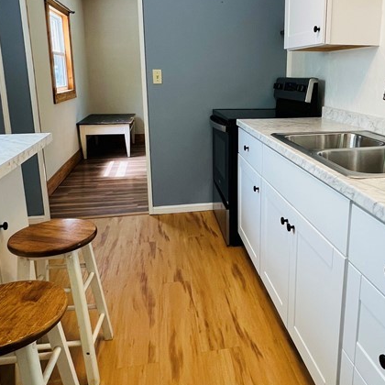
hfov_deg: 56.3
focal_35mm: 28
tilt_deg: -12.7
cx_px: 251
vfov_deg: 56.9
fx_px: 352
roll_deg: -0.1
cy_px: 157
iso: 125
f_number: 1.8
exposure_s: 1/120
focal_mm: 1.57
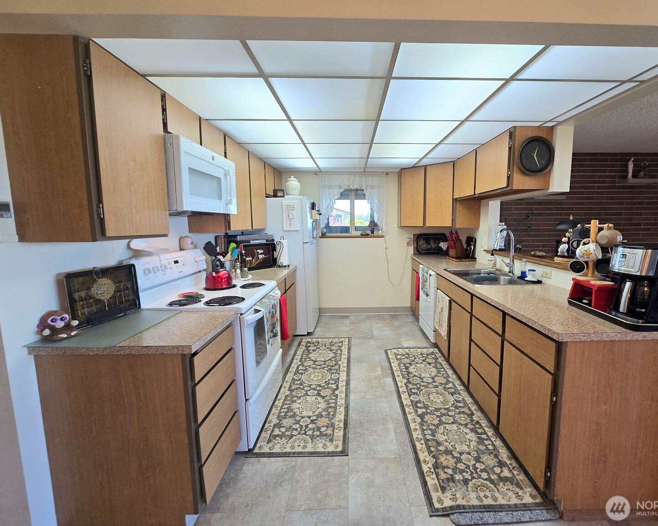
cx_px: 360
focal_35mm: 14
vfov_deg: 88.0
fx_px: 273
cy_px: 254
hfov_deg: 100.4
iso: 64
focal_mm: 2.2
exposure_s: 1/60
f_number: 2.2
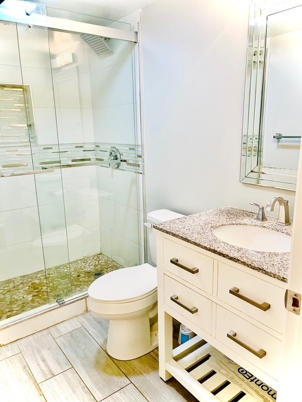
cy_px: 201
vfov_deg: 67.3
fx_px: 302
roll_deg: +2.1
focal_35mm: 26
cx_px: 151
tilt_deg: -14.5
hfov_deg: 53.1
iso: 200
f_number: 1.6
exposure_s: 1/60
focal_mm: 5.1
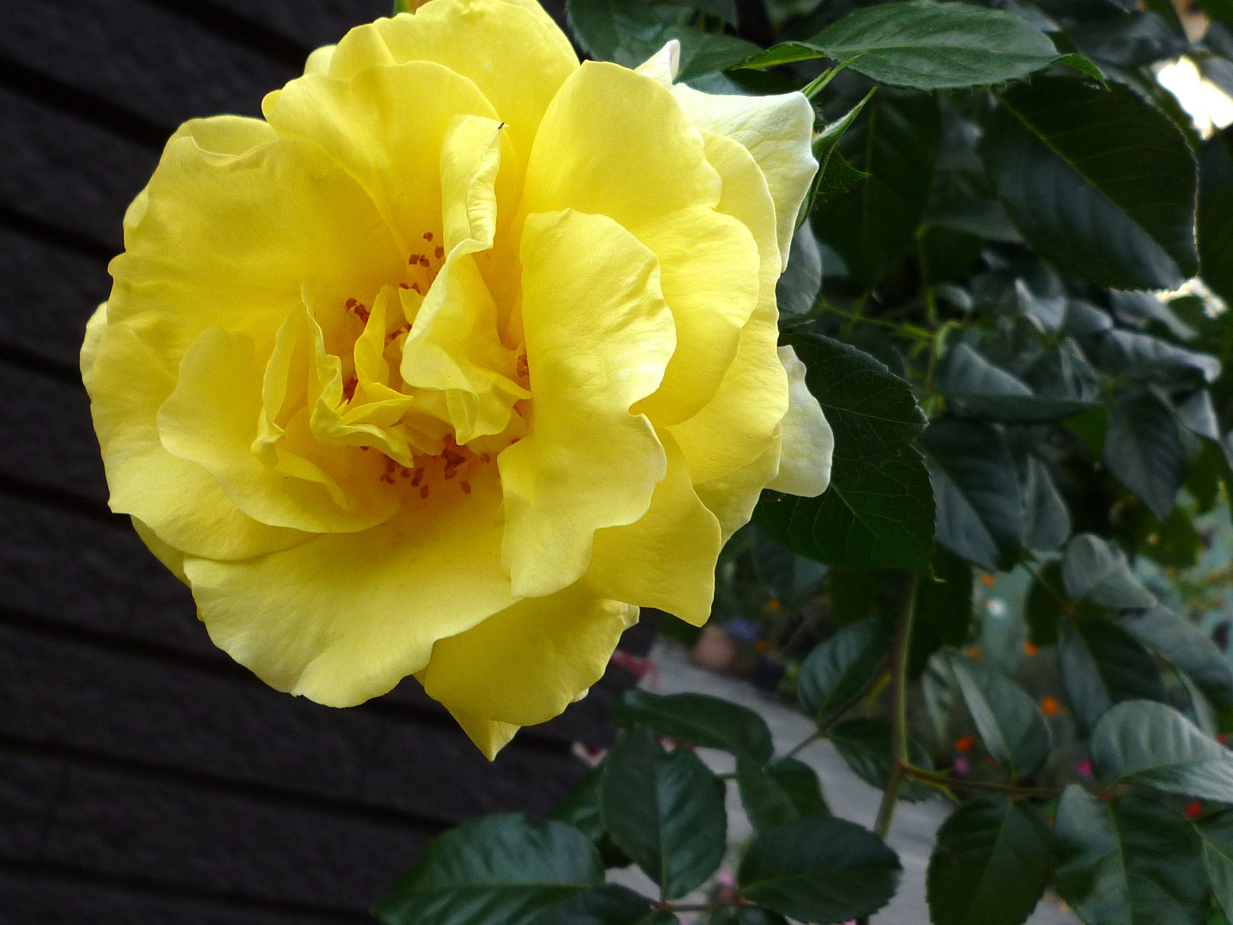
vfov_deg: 34.3
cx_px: 616
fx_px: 1496
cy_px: 462
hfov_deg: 44.8
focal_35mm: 42
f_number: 2.9
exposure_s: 1/160
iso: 80
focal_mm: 4.7
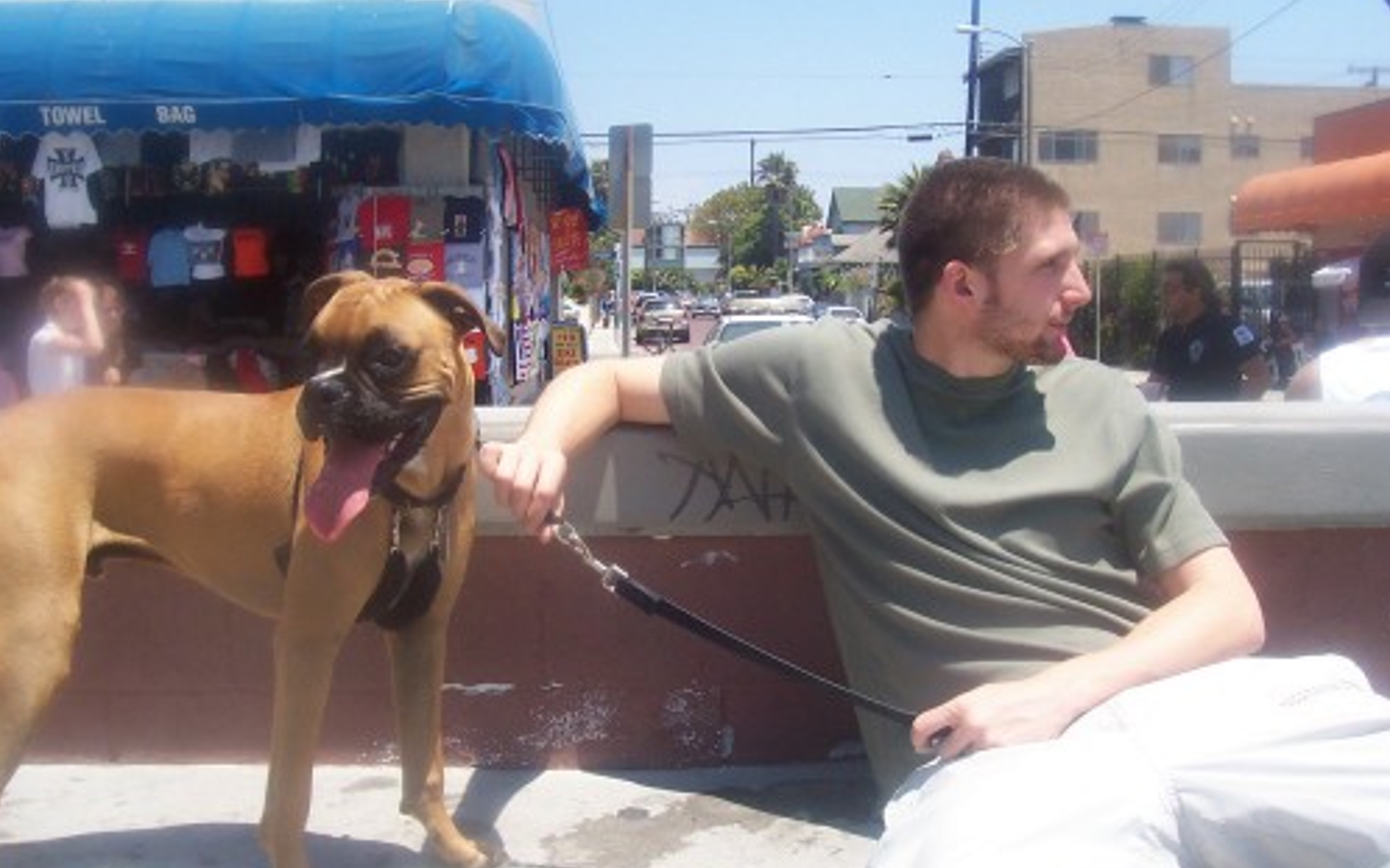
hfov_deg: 49.3
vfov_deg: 32.0
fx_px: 1515
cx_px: 684
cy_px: 434
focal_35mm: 40
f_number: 5.6
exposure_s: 1/500
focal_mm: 5.6
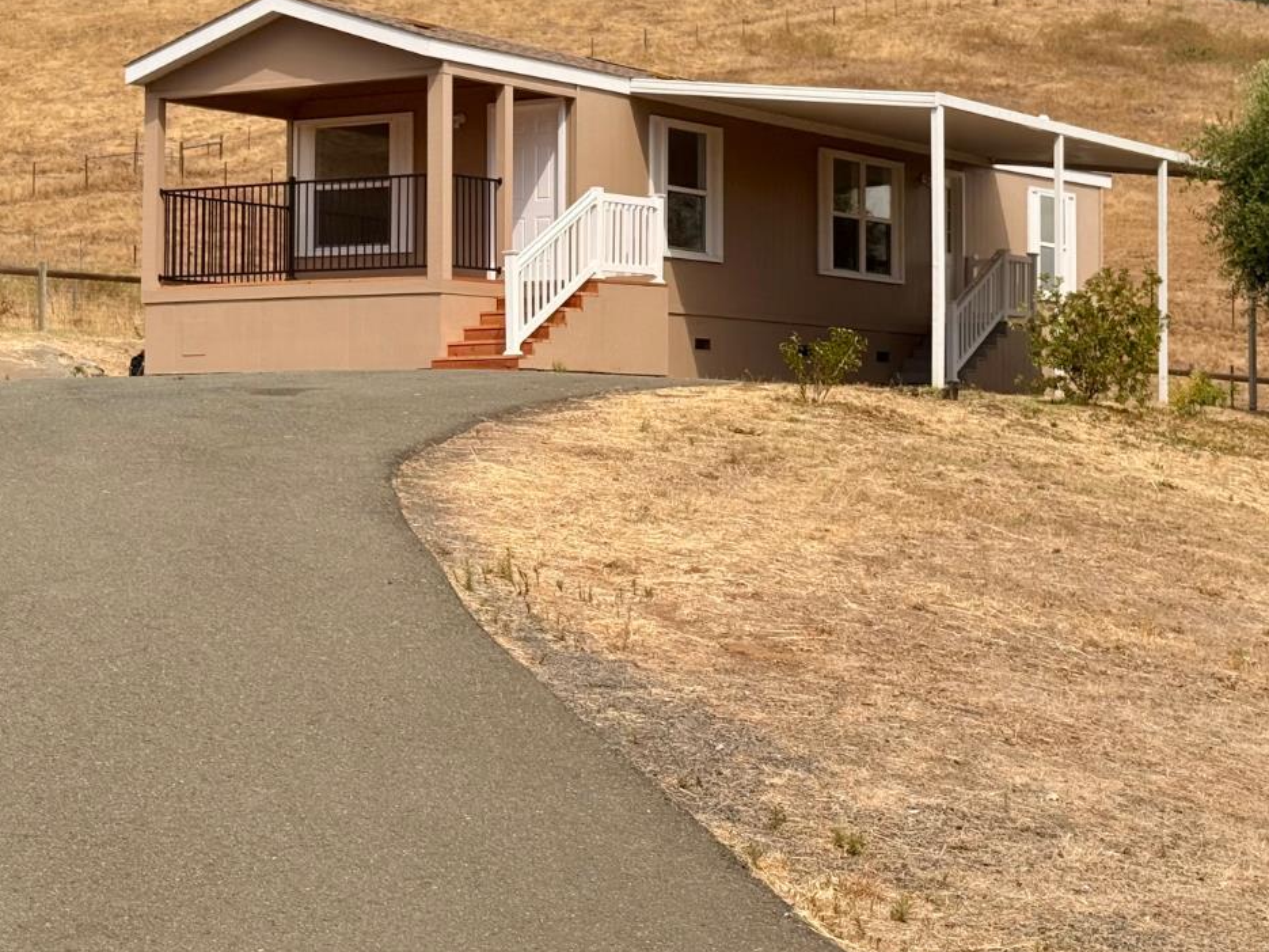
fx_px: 2822
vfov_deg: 19.0
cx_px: 639
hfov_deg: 25.3
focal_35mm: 77
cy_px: 272
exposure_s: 1/4329
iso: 64
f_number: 1.78
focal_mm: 6.76
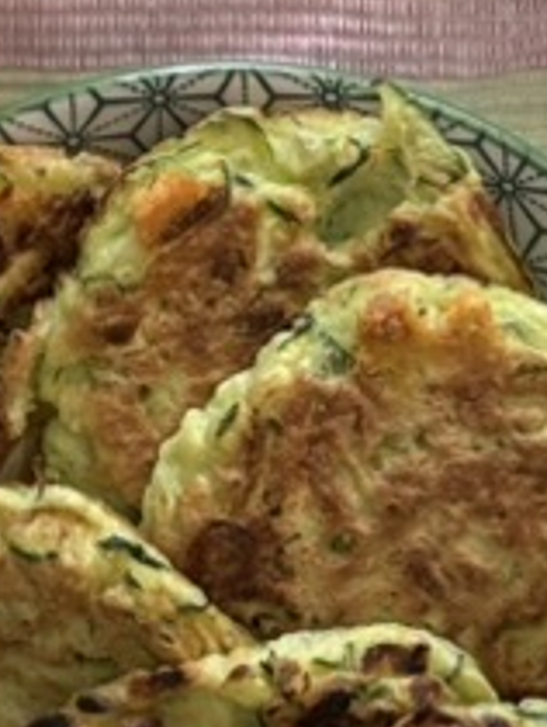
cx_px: -107
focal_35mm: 234
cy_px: -710
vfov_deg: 8.1
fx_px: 4920
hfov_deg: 6.3
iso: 64
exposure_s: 1/100
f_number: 1.78
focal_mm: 6.76
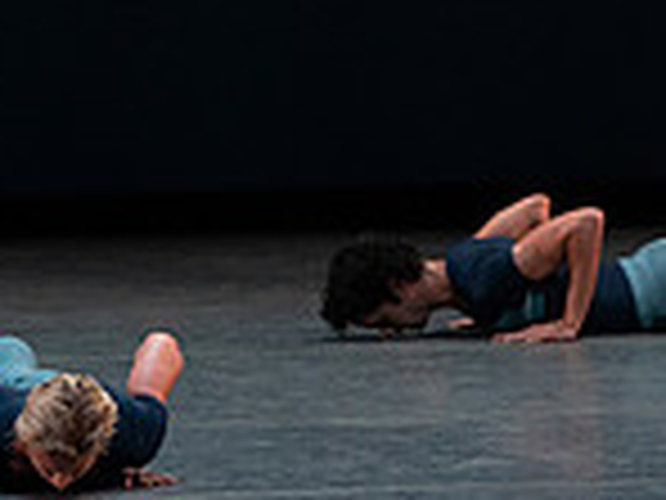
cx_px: 1022
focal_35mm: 909
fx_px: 17489
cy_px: -250
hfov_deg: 2.2
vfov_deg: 1.6
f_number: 7.1
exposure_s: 1/400
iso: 5000
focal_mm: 241
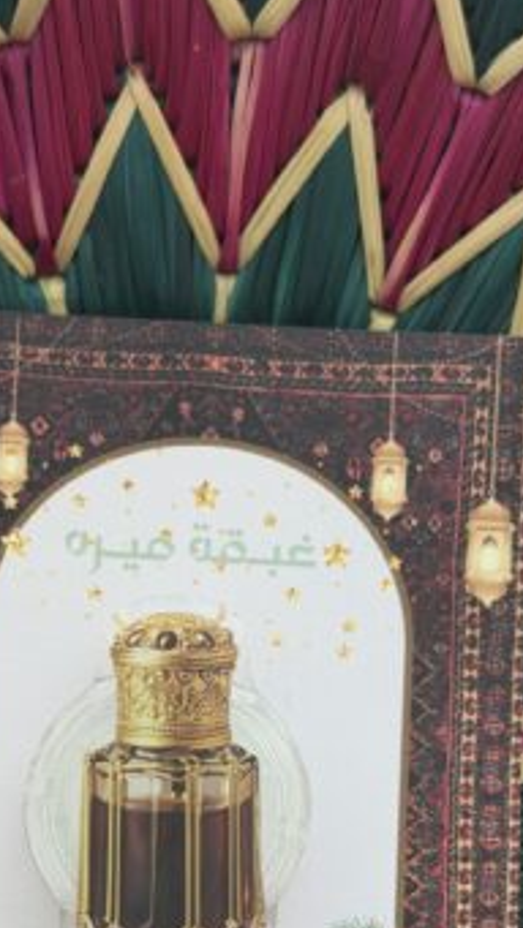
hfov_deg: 13.7
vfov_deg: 23.8
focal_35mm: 88
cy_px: 758
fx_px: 2168
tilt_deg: -81.1
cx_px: 212
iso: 64
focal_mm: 6.76
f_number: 1.78
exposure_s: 1/121
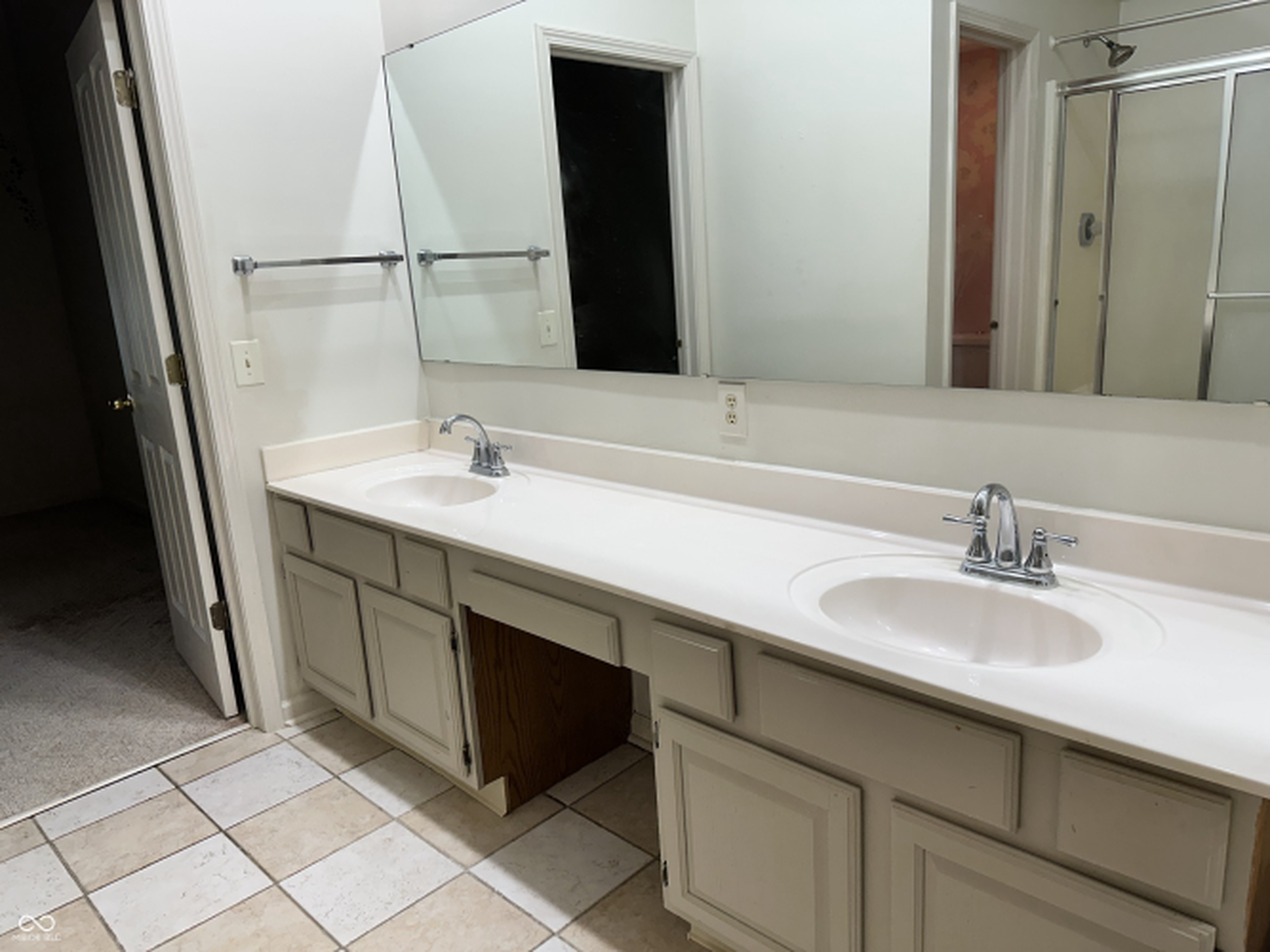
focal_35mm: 24
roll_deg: +3.2
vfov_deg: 56.8
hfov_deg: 71.6
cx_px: 635
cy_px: 476
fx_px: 880
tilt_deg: -13.4
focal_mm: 6.86
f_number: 1.78
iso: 100
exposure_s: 1/120
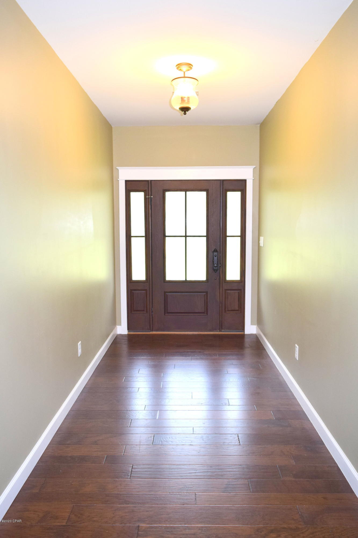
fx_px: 403
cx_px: 179
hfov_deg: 47.9
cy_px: 269
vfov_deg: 67.4
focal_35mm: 27
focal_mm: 18
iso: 640
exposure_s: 1/125
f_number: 5.6
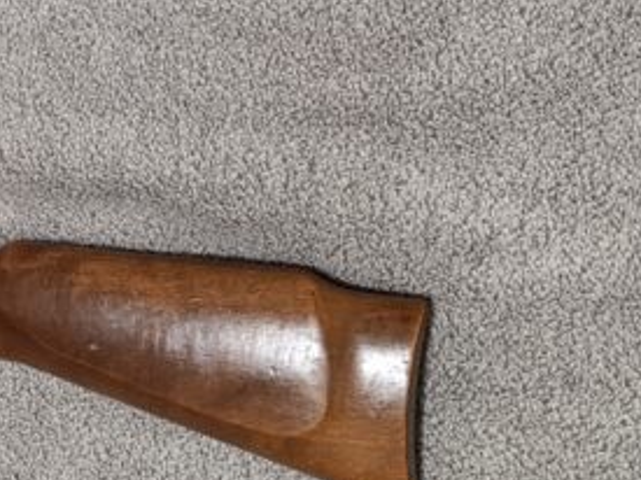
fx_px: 1240
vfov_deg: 21.5
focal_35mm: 67
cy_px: 58
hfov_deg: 26.5
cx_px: -77
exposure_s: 1/33.3
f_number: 1.6
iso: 1250
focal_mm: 6.14
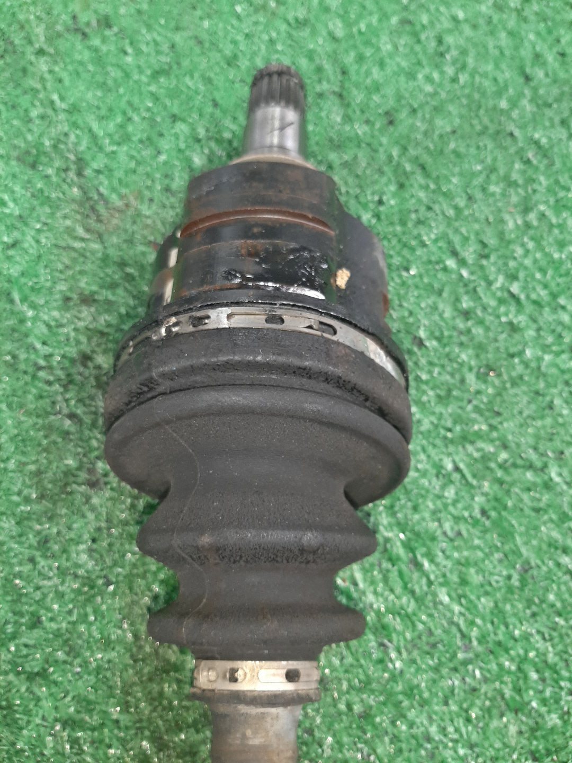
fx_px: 573
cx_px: 286
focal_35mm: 26
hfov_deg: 53.1
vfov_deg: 67.3
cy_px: 382
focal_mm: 3.93
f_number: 1.7
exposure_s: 1/50
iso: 118
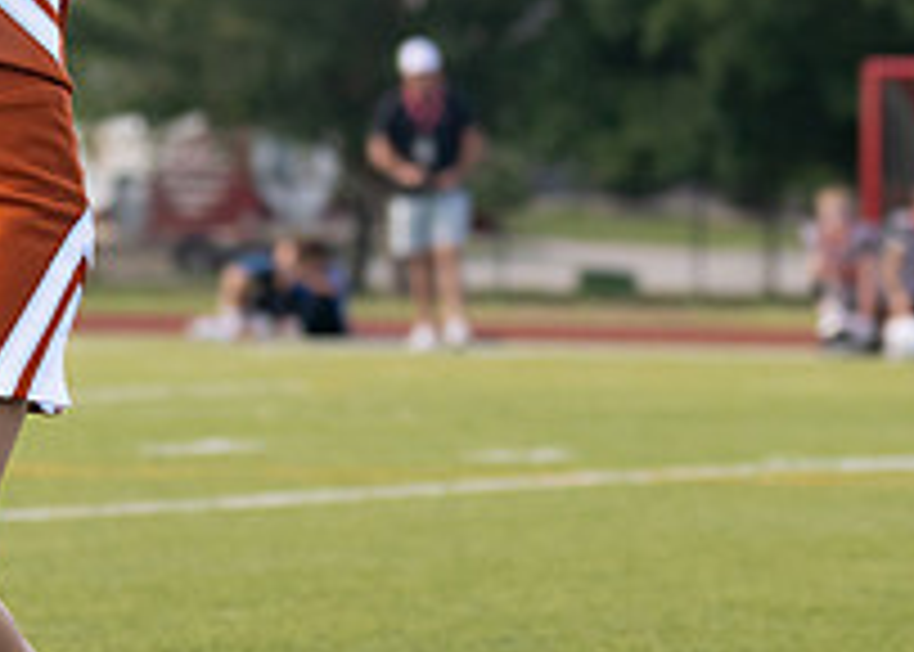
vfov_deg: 4.2
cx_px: 117
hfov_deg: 5.9
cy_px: 179
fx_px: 8878
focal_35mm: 342
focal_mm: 70
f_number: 2.8
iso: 400
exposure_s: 1/2500
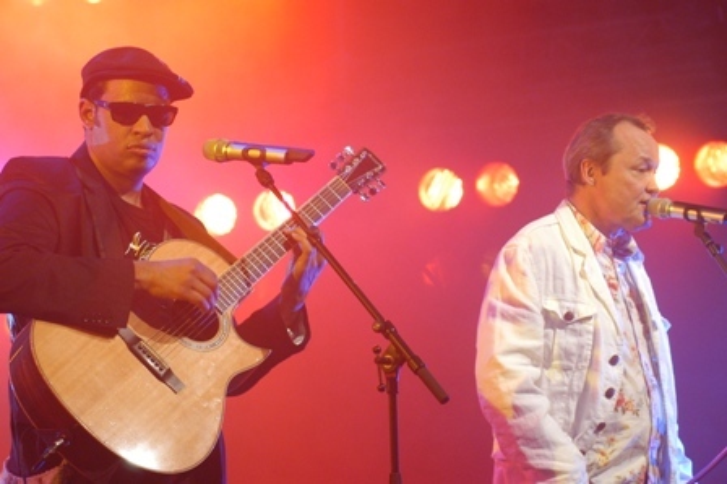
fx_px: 2421
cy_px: 242
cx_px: 364
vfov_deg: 11.4
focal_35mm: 120
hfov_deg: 17.1
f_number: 4
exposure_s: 1/100
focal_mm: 80
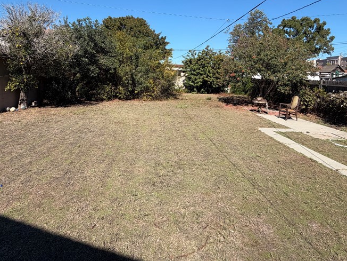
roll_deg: -1.2
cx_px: 174
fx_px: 221
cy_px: 73
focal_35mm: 22
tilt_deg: +1.3
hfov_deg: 76.4
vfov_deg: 58.6
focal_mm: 2.22
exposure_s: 1/770
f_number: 2.2
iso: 25
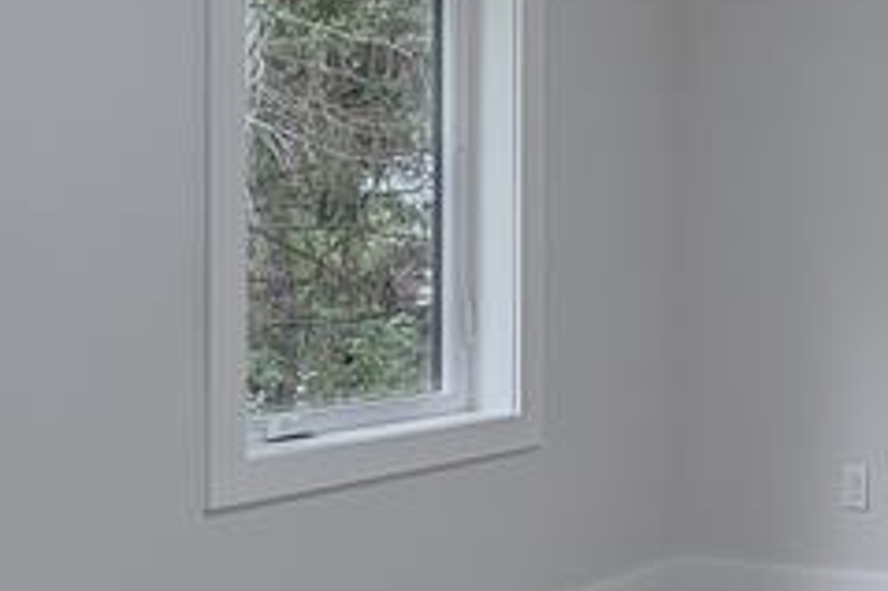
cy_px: 262
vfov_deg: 22.6
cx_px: 1011
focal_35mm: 60
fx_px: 1479
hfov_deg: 29.6
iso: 400
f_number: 8
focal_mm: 14
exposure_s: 1/40
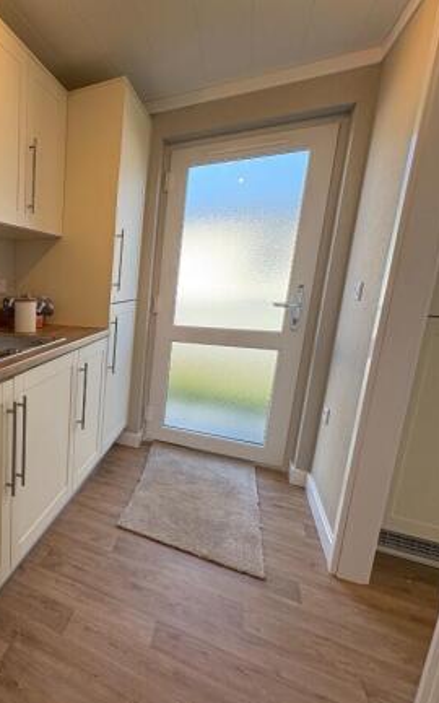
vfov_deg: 85.1
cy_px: 354
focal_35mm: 20
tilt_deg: -10.3
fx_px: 383
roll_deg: +0.3
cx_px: -17
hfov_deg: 47.4
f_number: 2.2
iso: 64
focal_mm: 2.22
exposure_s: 1/106
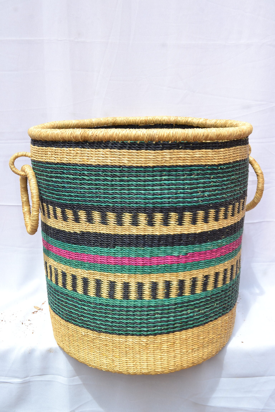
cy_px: 206
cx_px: 138
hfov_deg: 36.9
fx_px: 412
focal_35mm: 36
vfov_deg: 53.1
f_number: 5.6
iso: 100
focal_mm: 24
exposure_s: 1/60
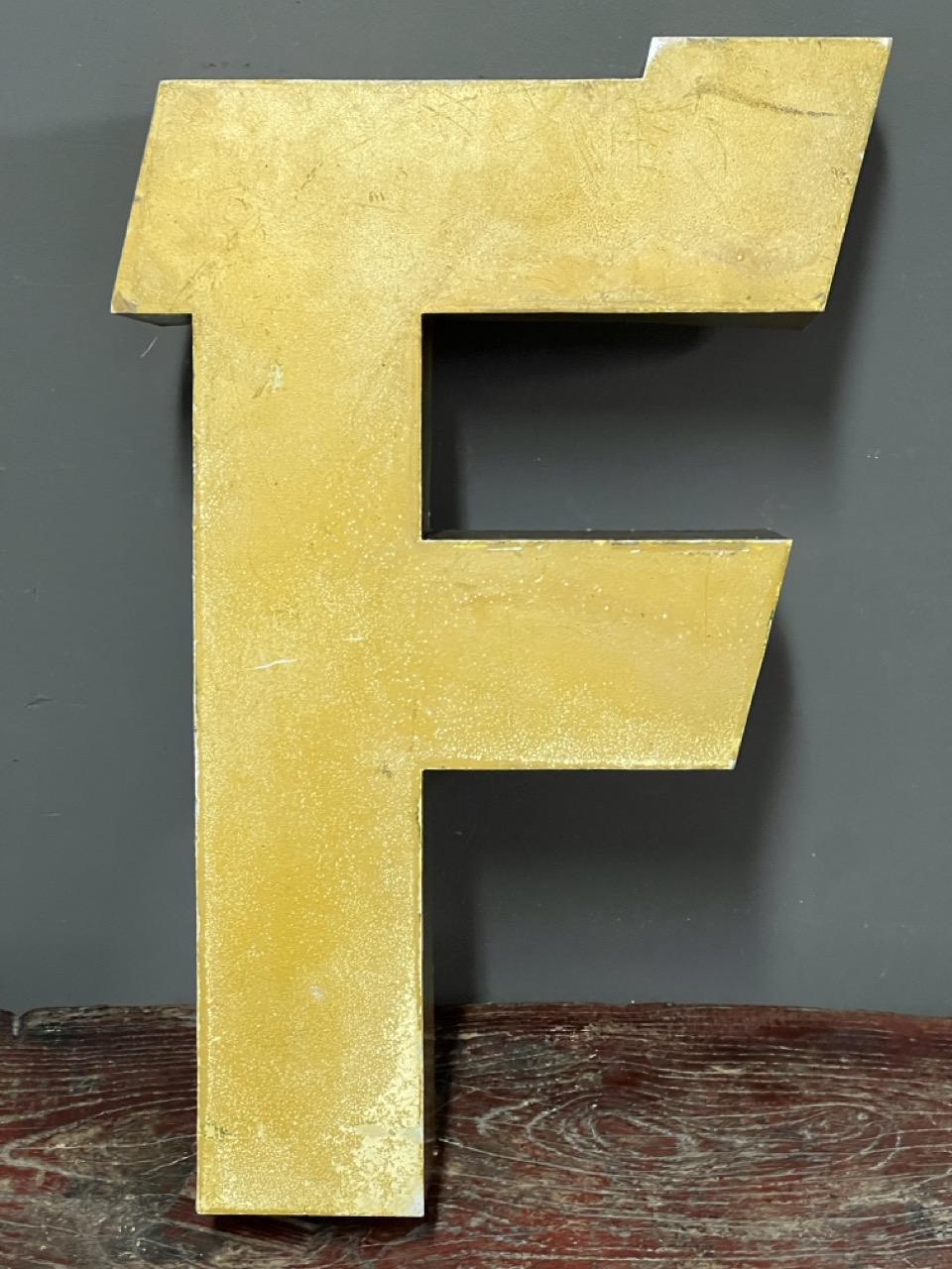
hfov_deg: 19.1
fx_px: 2824
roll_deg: +1.2
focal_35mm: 77
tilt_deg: -27.0
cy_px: 634
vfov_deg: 25.3
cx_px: 476
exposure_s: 1/34
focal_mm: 9
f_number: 2.8
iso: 640
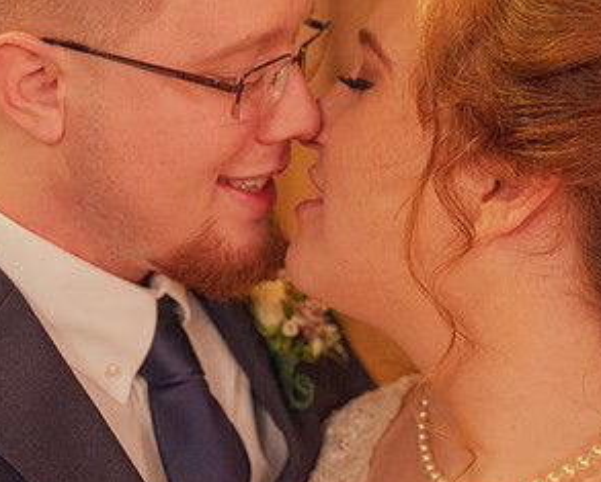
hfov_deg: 17.8
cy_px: 152
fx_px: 1923
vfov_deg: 14.3
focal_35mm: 108
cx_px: 341
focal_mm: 47
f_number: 2.8
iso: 3200
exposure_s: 1/60
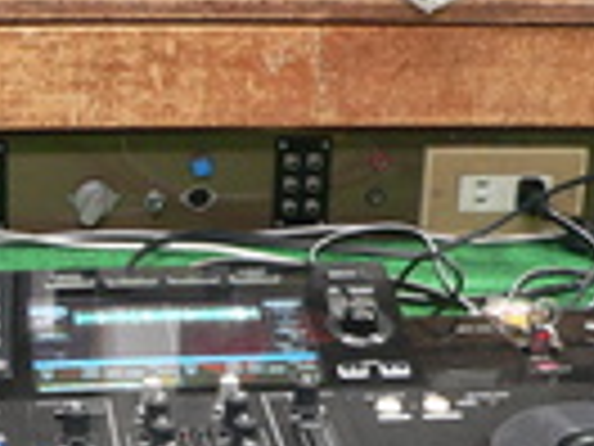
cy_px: 493
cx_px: 198
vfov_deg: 13.9
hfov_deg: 18.8
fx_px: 1785
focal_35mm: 104
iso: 200
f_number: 2.8
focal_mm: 6
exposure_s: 1/8
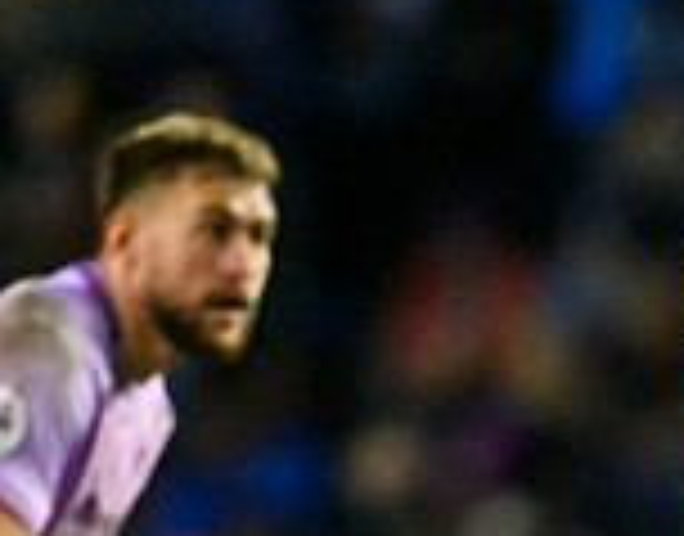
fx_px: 52338
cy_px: 1270
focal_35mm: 2607
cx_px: 1361
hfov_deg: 0.7
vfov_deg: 0.6
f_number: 2.8
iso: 10000
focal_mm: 400
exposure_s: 1/2000
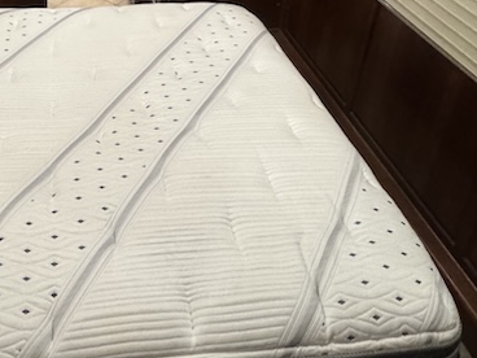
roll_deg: -0.1
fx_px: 524
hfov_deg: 46.6
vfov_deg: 31.7
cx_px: 102
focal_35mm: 38
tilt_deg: -22.7
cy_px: -69
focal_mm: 2.22
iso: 640
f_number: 2.2
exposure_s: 1/60
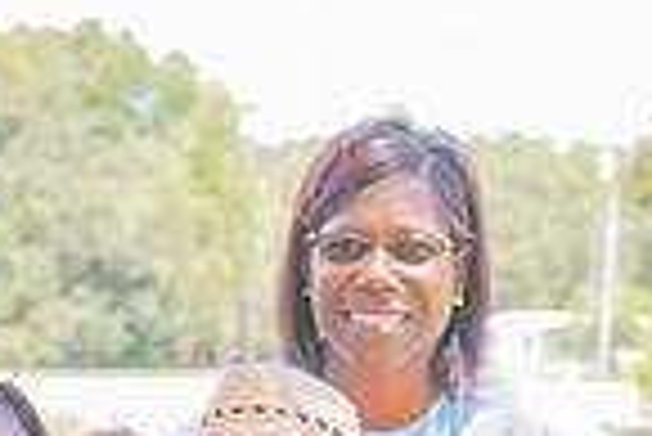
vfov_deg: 8.8
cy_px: 845
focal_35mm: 149
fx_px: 2701
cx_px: 250
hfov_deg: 13.8
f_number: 4
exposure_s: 1/125
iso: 250
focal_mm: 48
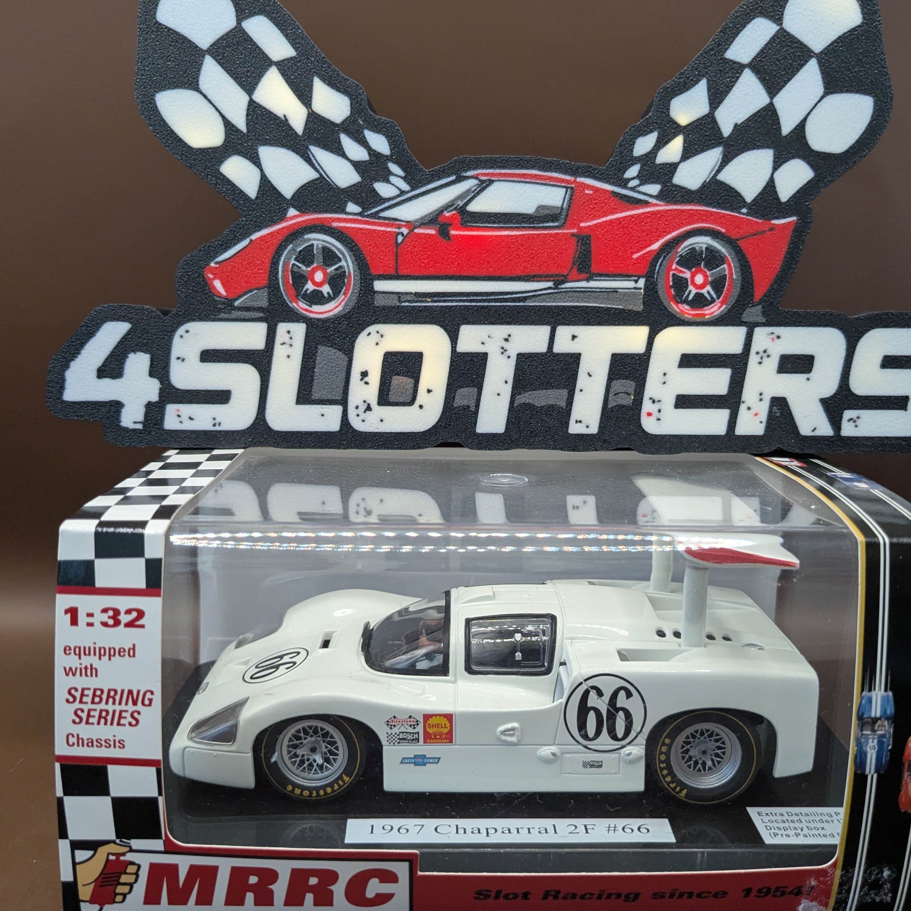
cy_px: 456
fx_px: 953
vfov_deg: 51.1
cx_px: 489
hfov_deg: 51.1
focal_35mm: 32
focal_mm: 4.38
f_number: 1.73
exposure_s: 1/99.9
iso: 413
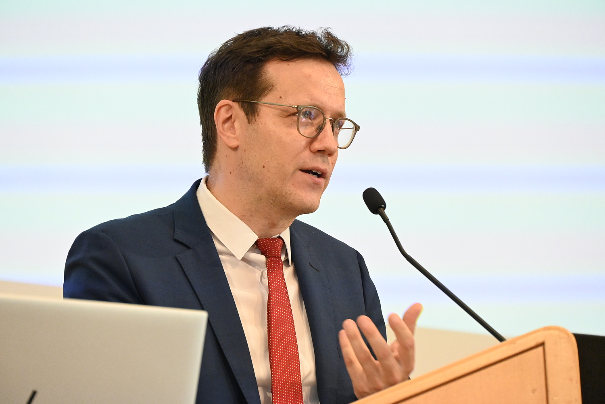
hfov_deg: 13.0
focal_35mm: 158
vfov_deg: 8.7
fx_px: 2647
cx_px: 302
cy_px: 202
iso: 2800
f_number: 6
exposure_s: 1/125
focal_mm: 105
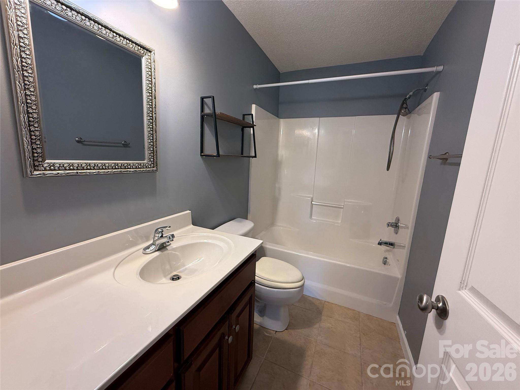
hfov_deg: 102.1
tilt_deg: -9.4
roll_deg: -2.4
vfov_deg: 85.7
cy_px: 195
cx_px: 260
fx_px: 210
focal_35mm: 14
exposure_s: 1/120
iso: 160
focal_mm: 2.22
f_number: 2.2
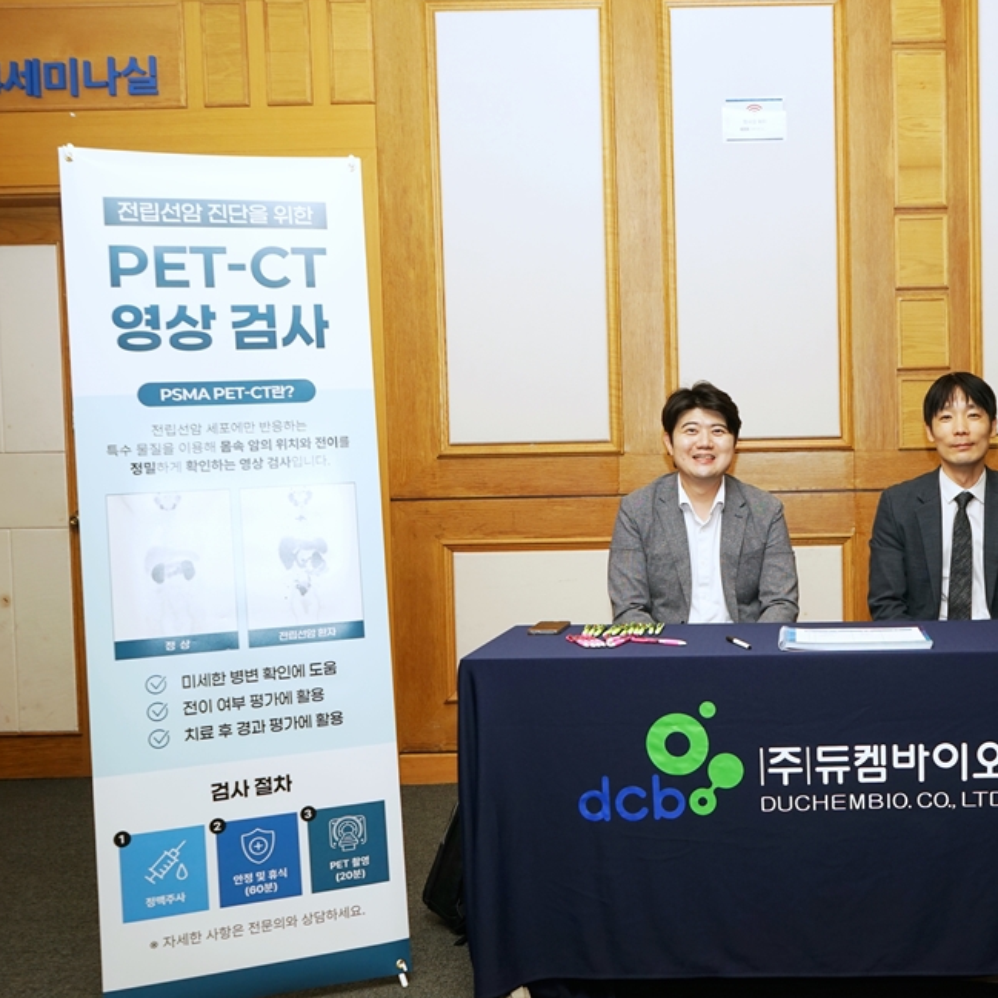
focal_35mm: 38
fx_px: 1239
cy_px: 491
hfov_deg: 42.4
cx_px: 760
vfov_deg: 43.9
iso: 400
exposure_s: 1/100
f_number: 7.1
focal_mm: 29
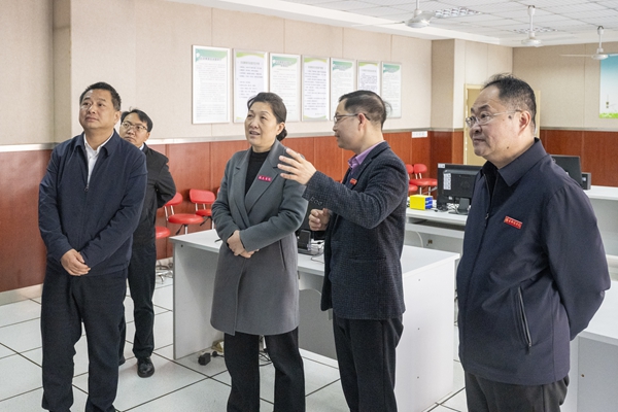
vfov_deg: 36.9
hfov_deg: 53.1
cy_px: 206
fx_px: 618
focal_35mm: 36
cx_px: 309
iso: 7200
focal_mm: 36
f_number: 6.3
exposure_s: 1/125
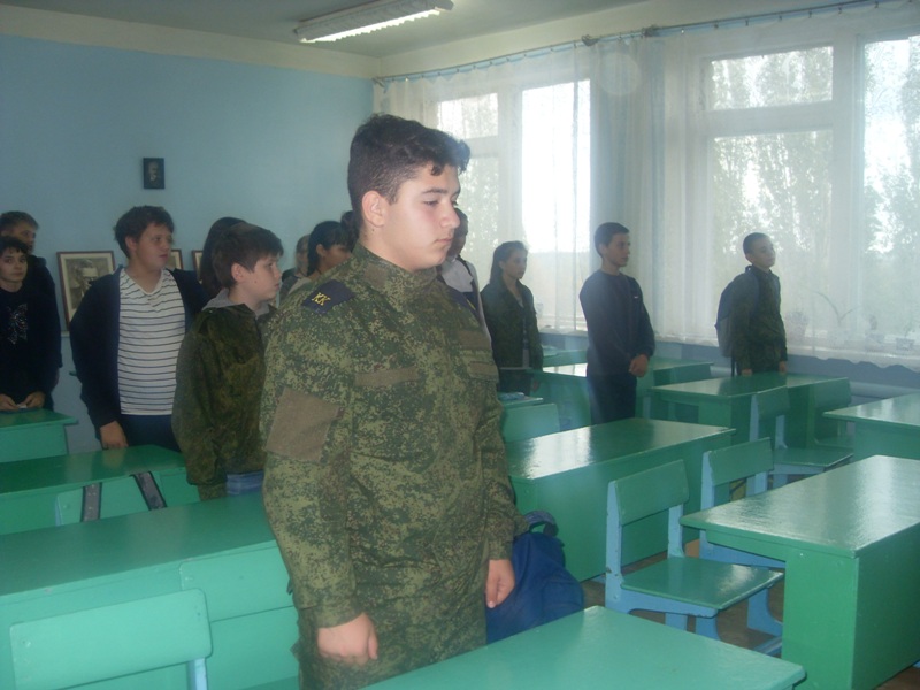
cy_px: 345
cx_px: 460
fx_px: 983
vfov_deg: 38.7
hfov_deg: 50.1
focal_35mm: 37
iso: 120
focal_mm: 6.3
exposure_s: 1/45
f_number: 2.8
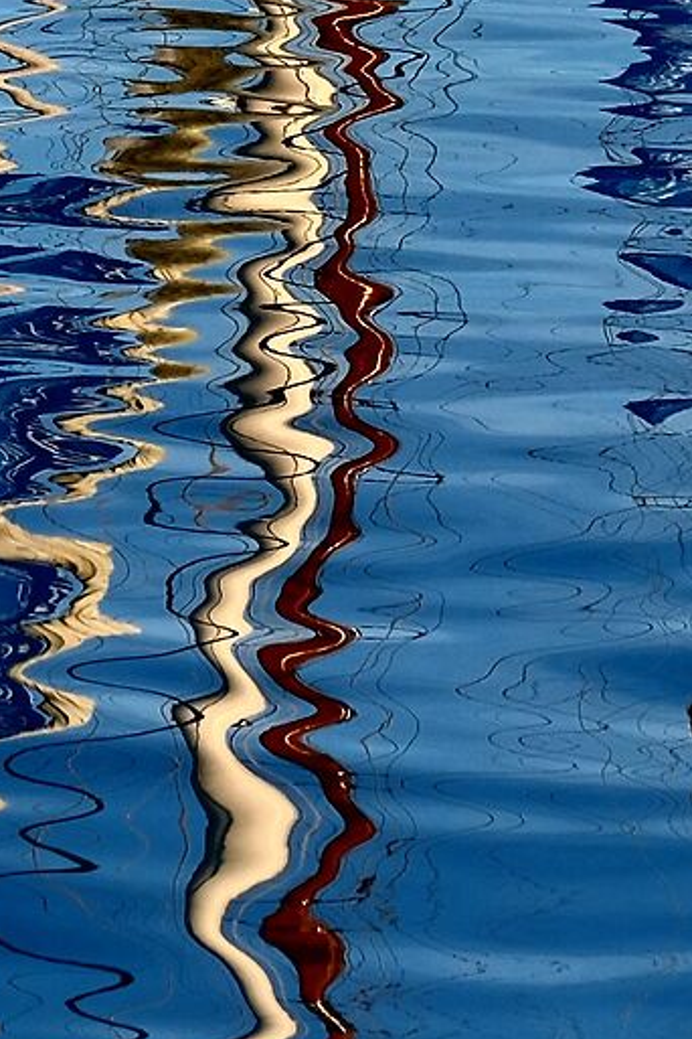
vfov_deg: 5.9
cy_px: 348
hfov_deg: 3.9
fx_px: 10120
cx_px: -567
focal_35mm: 351
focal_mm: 50
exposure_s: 1/420
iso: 200
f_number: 5.6
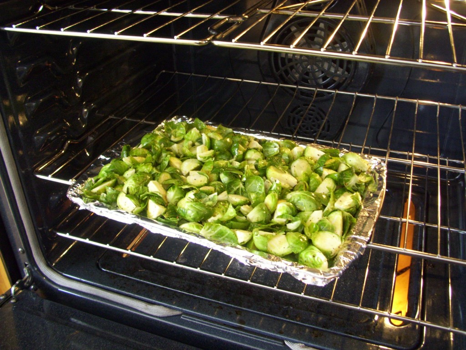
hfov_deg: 54.0
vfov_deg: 41.8
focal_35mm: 34
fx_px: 458
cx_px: 233
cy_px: 175
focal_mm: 5.7
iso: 160
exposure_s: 1/15
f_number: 2.9
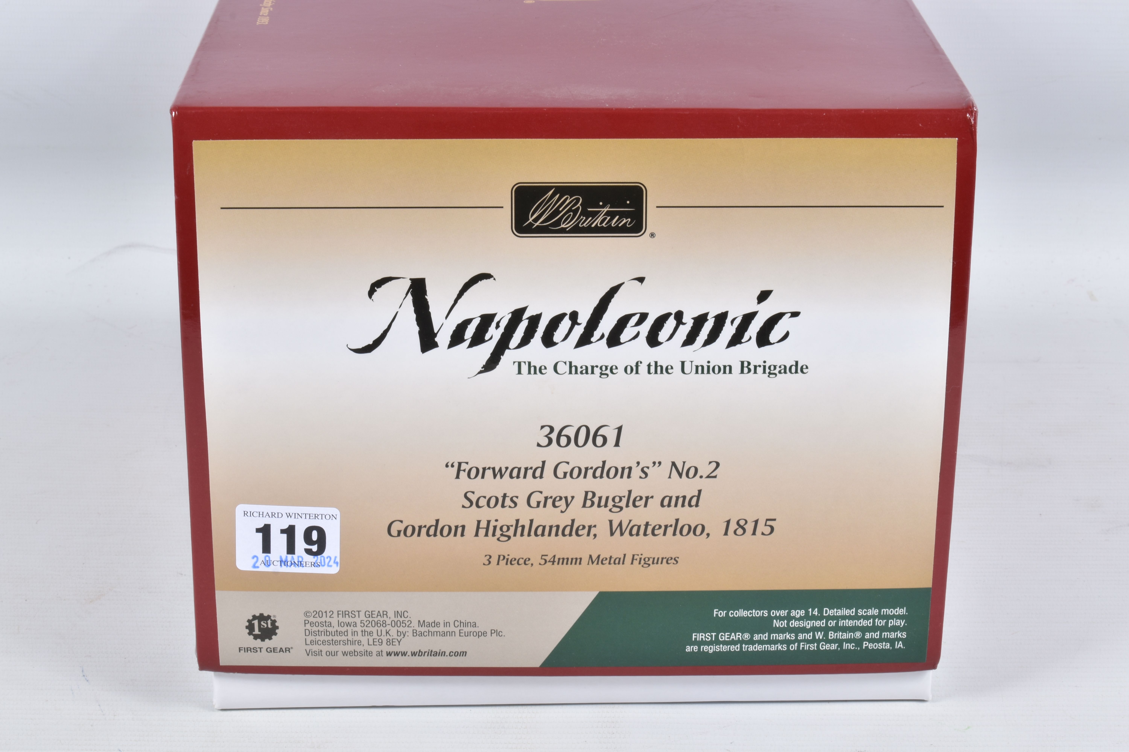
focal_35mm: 82
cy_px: 376
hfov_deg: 24.6
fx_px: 2587
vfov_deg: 16.6
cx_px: 564
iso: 100
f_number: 22
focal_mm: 55
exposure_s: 1/100
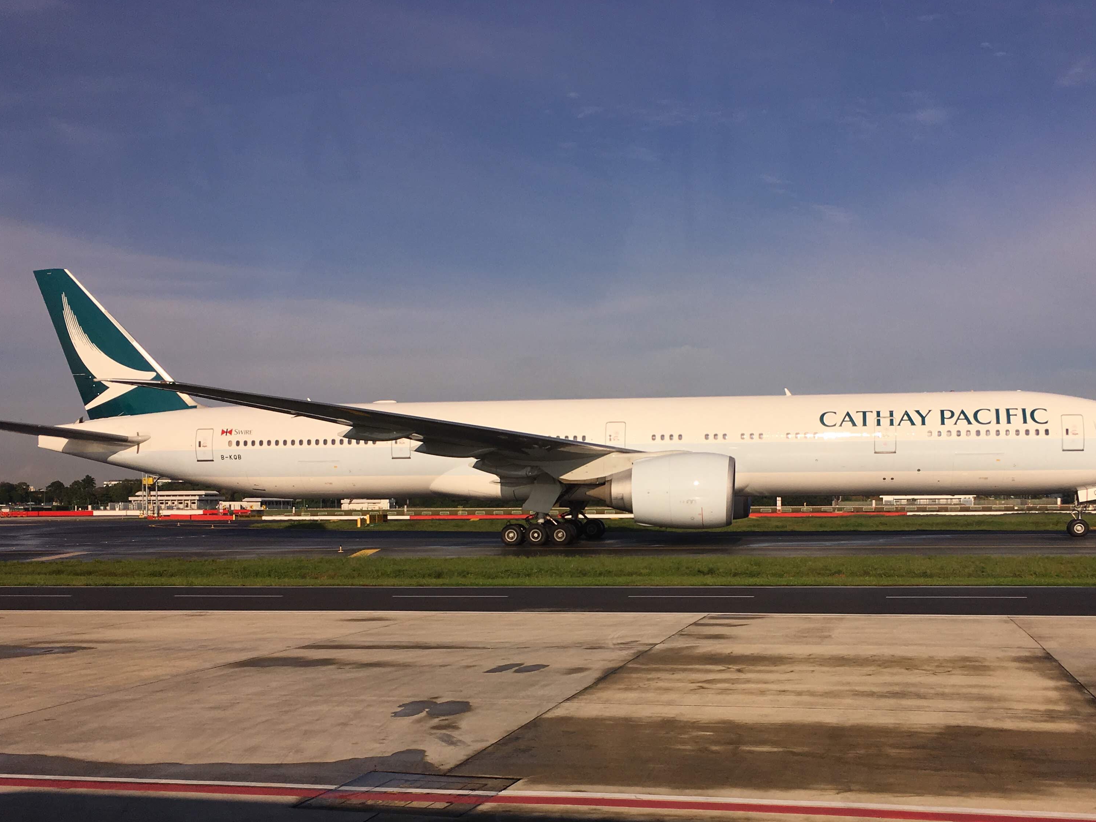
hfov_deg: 47.8
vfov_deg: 36.6
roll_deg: -1.1
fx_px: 1235
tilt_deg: -3.3
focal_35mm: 39
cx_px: 595
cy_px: 527
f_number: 2.2
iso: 25
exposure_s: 1/1603
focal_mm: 4.15
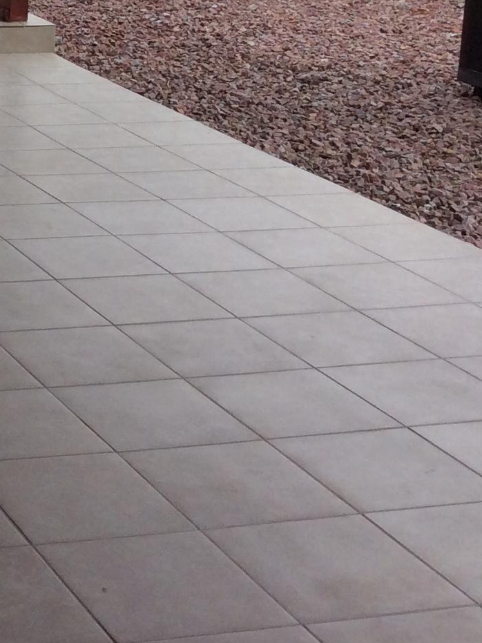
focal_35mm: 89
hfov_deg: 14.6
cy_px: -1
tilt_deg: -10.8
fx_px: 1653
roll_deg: +0.9
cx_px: -388
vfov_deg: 21.3
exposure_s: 1/461
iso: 32
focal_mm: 3.3
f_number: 2.4
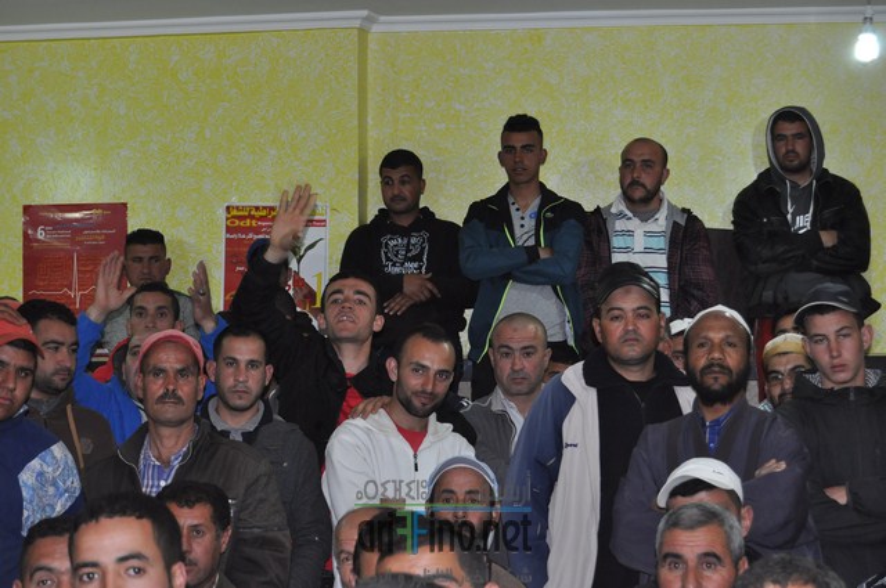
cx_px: 443
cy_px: 294
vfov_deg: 16.5
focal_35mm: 82
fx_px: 2028
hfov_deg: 24.6
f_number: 5.6
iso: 800
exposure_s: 1/60
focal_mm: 55
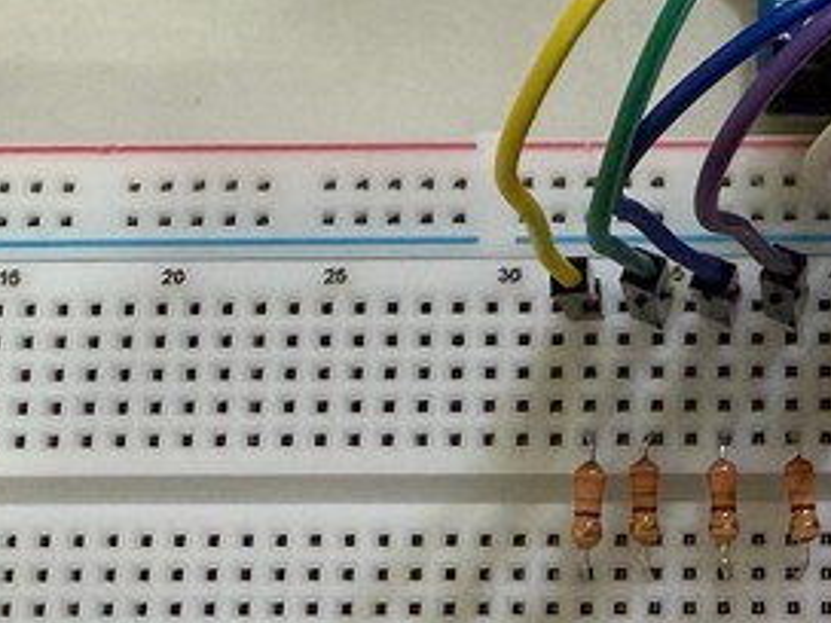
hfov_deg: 20.5
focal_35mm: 94
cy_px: 214
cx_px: 742
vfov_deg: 15.7
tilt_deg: -75.1
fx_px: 2257
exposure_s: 1/60
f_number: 2.2
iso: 400
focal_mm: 2.22
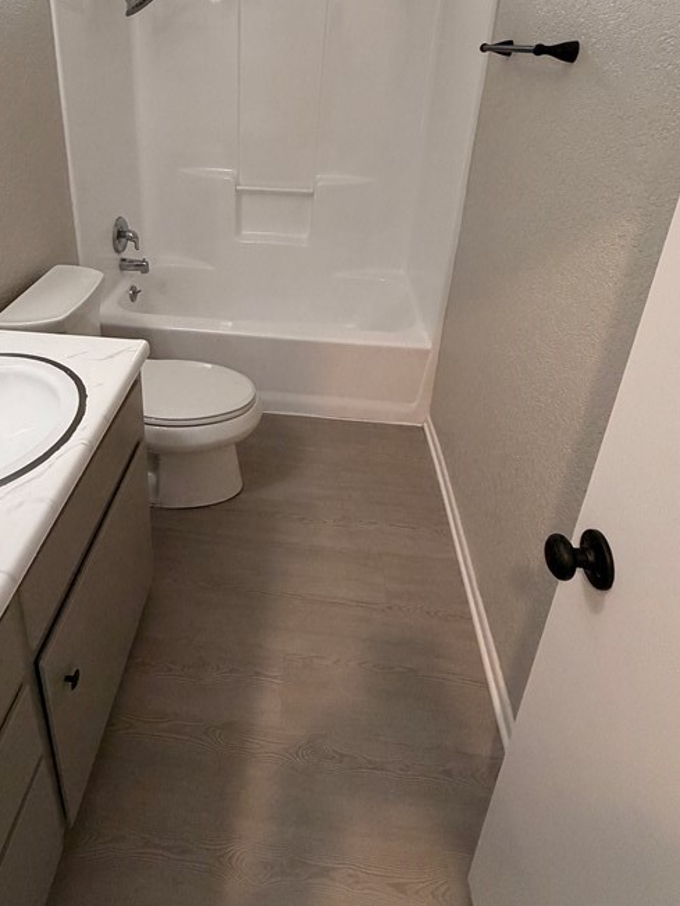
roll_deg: -2.0
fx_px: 576
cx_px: 268
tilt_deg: -21.5
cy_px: 275
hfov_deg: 60.5
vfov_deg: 73.2
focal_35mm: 22
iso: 320
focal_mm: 2.22
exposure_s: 1/60
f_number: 2.2
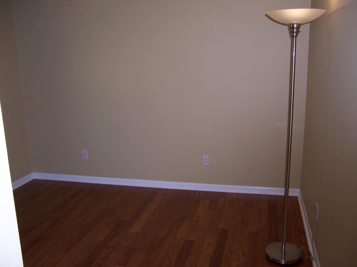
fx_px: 340
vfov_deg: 42.9
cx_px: 178
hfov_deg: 55.4
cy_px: 134
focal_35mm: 33
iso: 140
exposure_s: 1/60
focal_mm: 5.5
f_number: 2.8
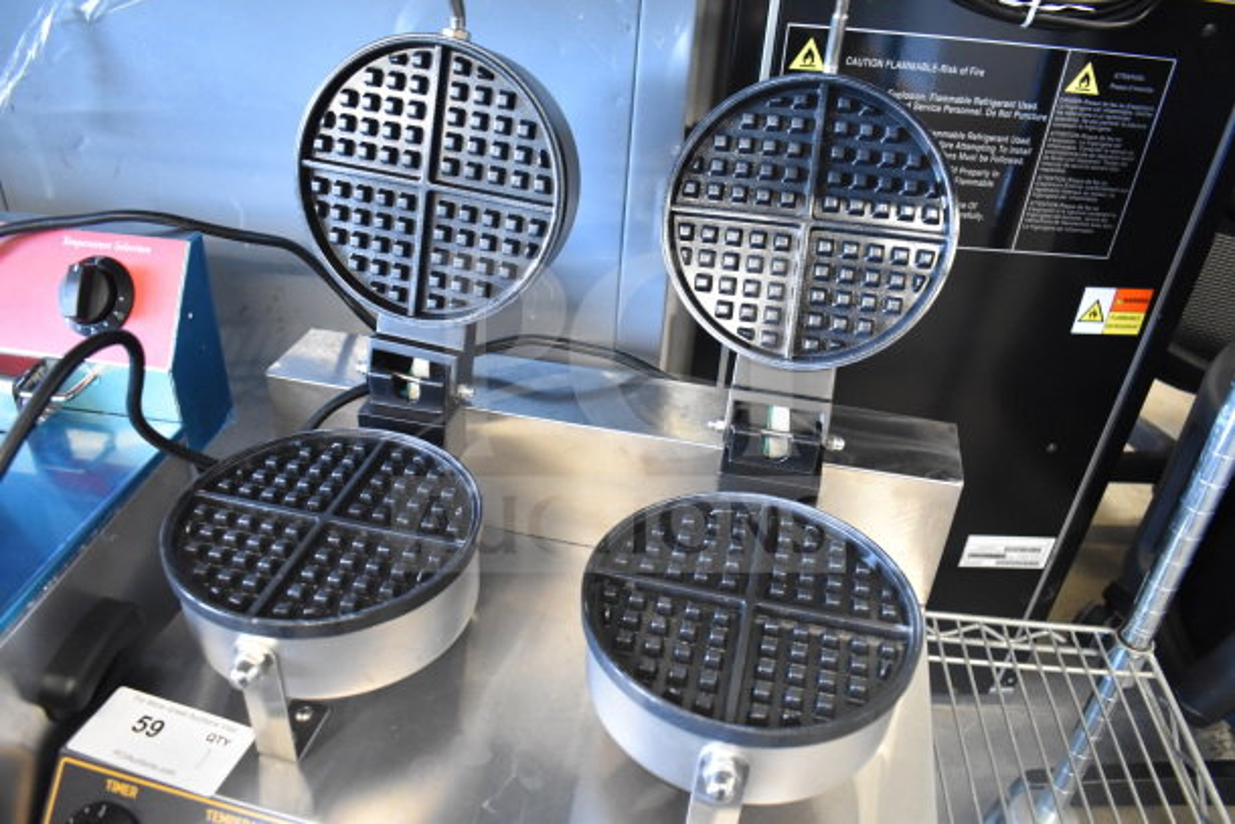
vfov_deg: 48.0
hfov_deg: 67.4
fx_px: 926
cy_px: 412
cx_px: 618
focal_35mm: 27
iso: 2200
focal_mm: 18
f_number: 3.5
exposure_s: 1/30
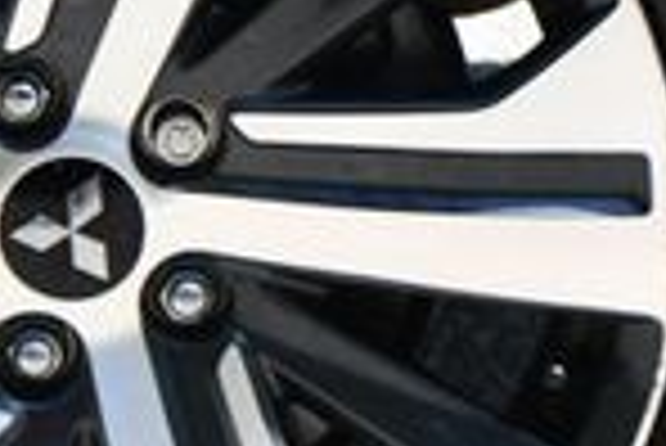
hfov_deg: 4.0
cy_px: 185
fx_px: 9592
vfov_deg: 2.7
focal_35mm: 518
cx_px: -4
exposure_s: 1/250
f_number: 8
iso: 180
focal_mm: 80
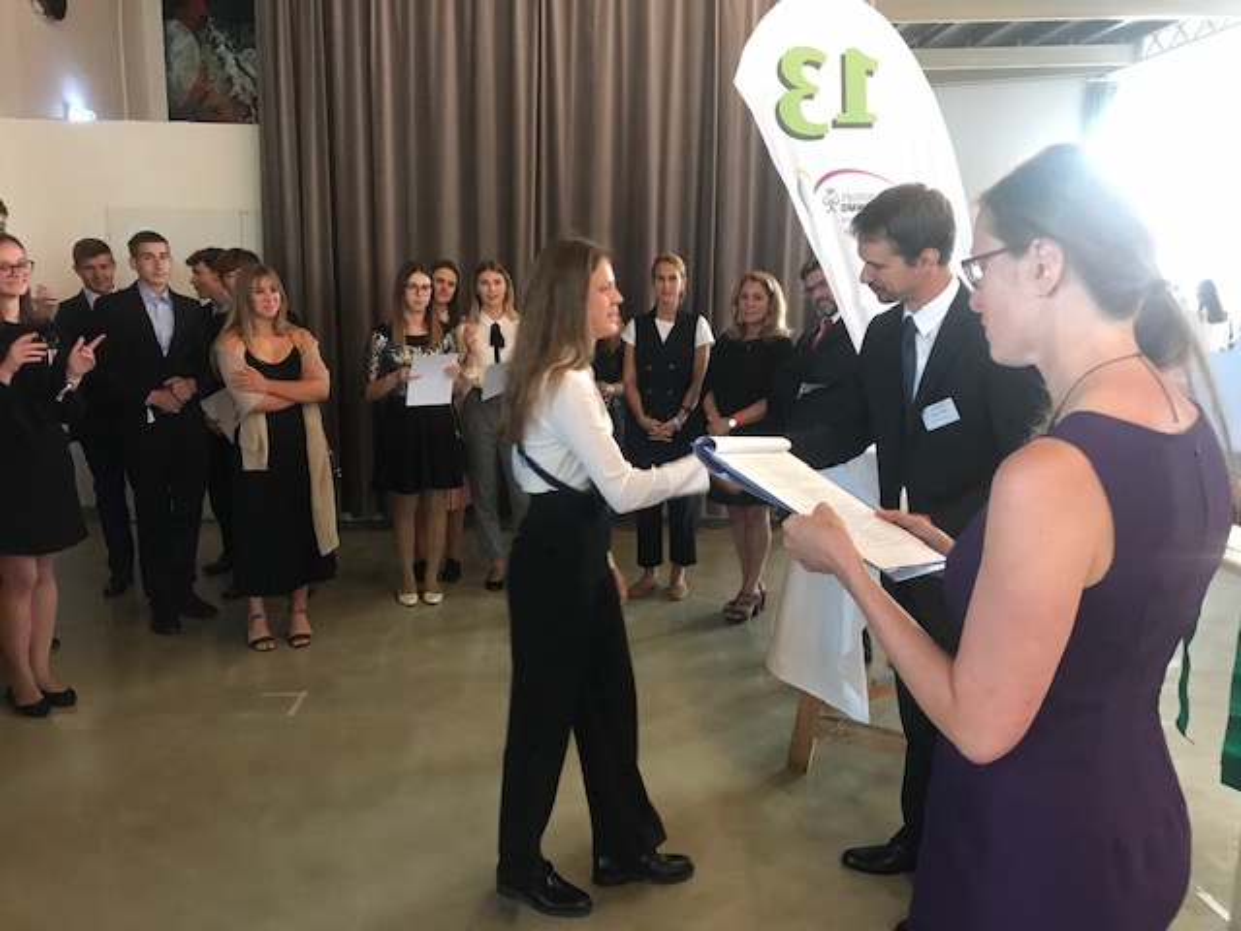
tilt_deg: -9.6
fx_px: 1004
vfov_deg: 49.7
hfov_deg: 63.4
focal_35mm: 28
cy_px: 466
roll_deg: -1.3
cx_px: 620
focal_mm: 3.99
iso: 100
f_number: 1.8
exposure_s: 1/13
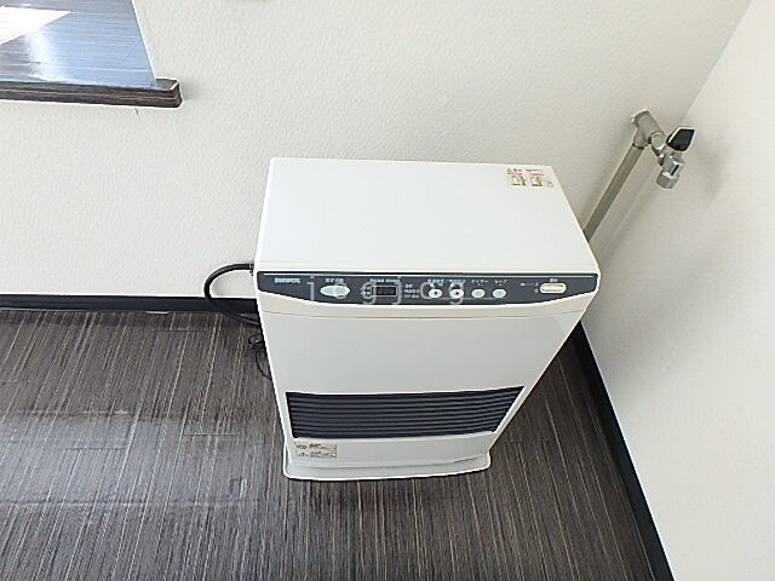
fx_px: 470
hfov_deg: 79.0
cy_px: 290
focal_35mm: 21
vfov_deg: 63.4
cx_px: 388
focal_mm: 3.7
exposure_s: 1/60
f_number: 3.5
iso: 160
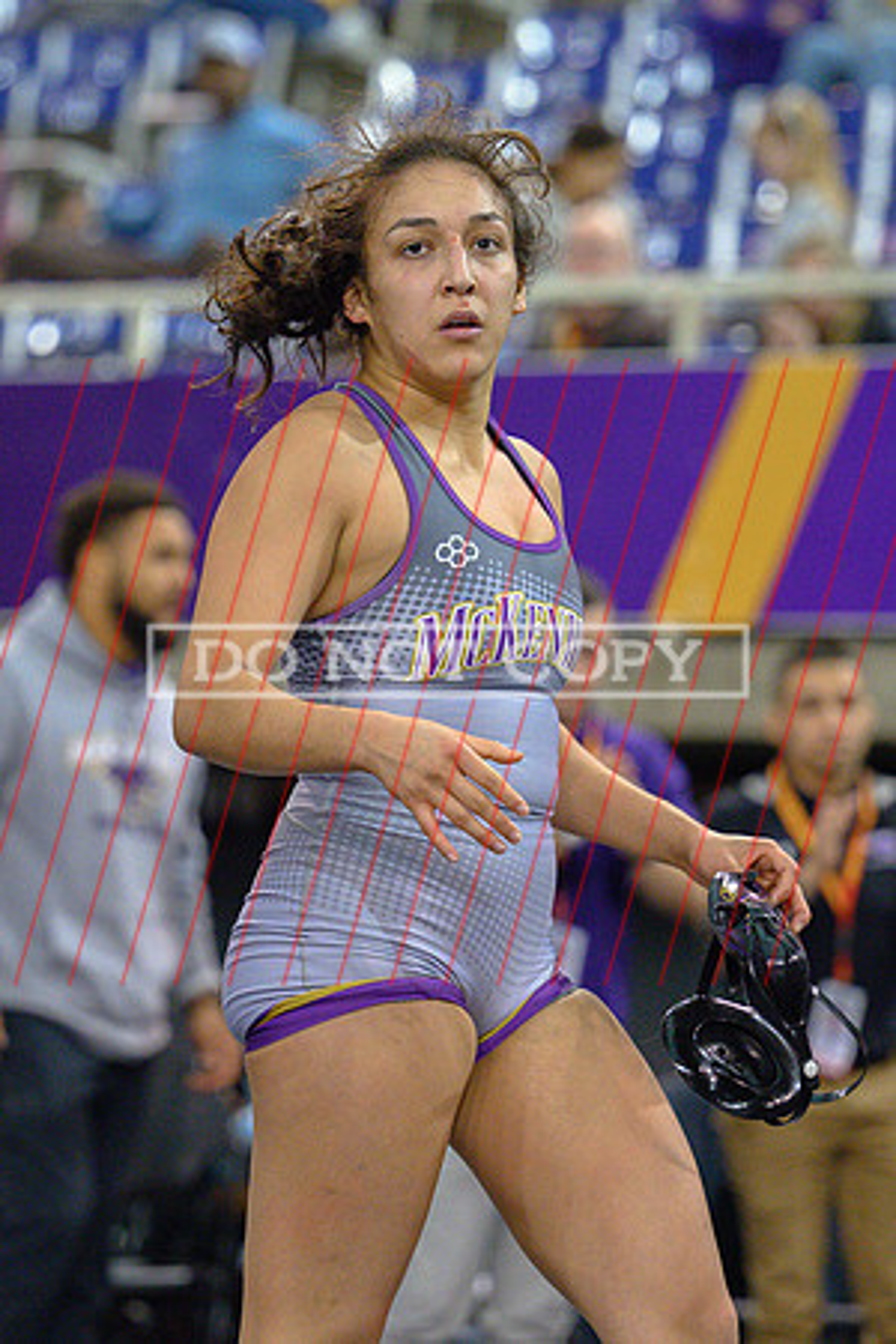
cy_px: 646
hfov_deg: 6.5
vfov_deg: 9.8
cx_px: 284
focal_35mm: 210
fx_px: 7853
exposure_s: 1/640
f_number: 2.8
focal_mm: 125
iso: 4500
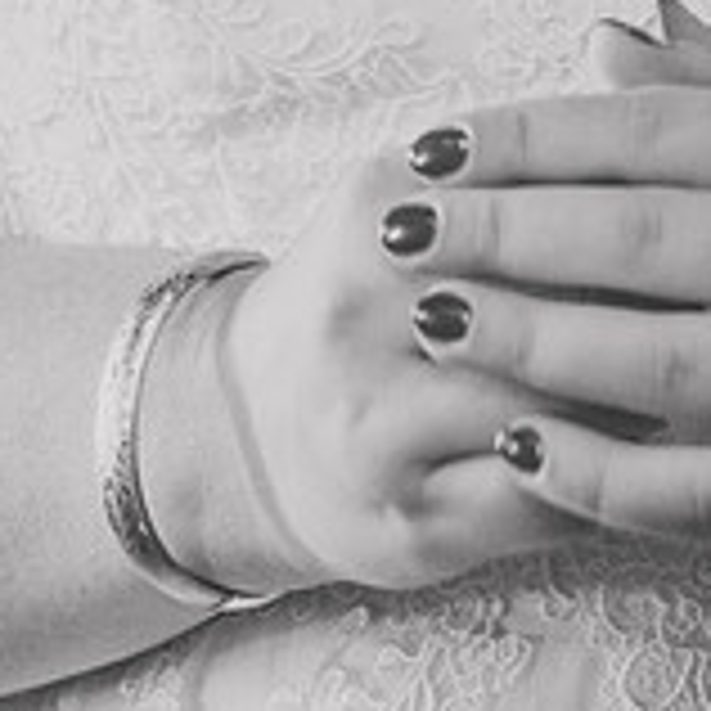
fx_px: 18521
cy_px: -50
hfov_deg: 2.2
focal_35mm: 797
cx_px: 580
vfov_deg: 2.2
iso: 1600
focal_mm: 220
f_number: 5.6
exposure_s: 1/60
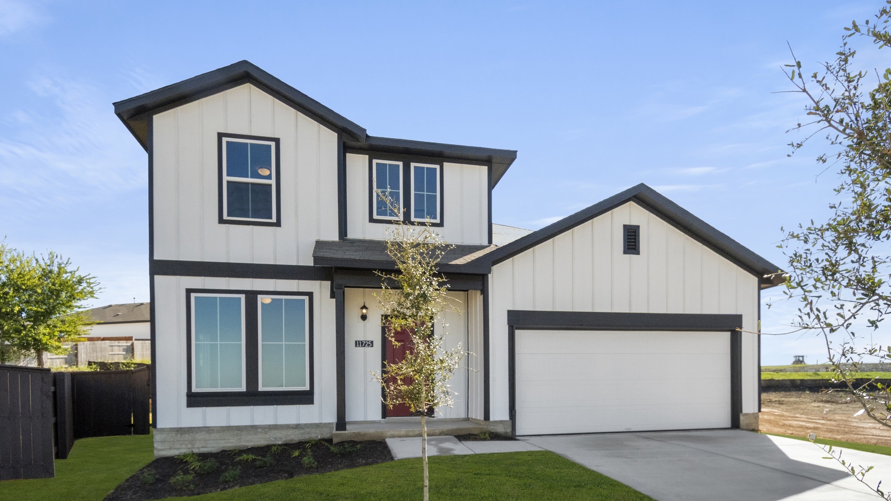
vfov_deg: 31.2
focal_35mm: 38
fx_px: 898
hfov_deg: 52.8
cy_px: 261
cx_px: 445
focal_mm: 24
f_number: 8
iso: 400
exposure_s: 1/1600
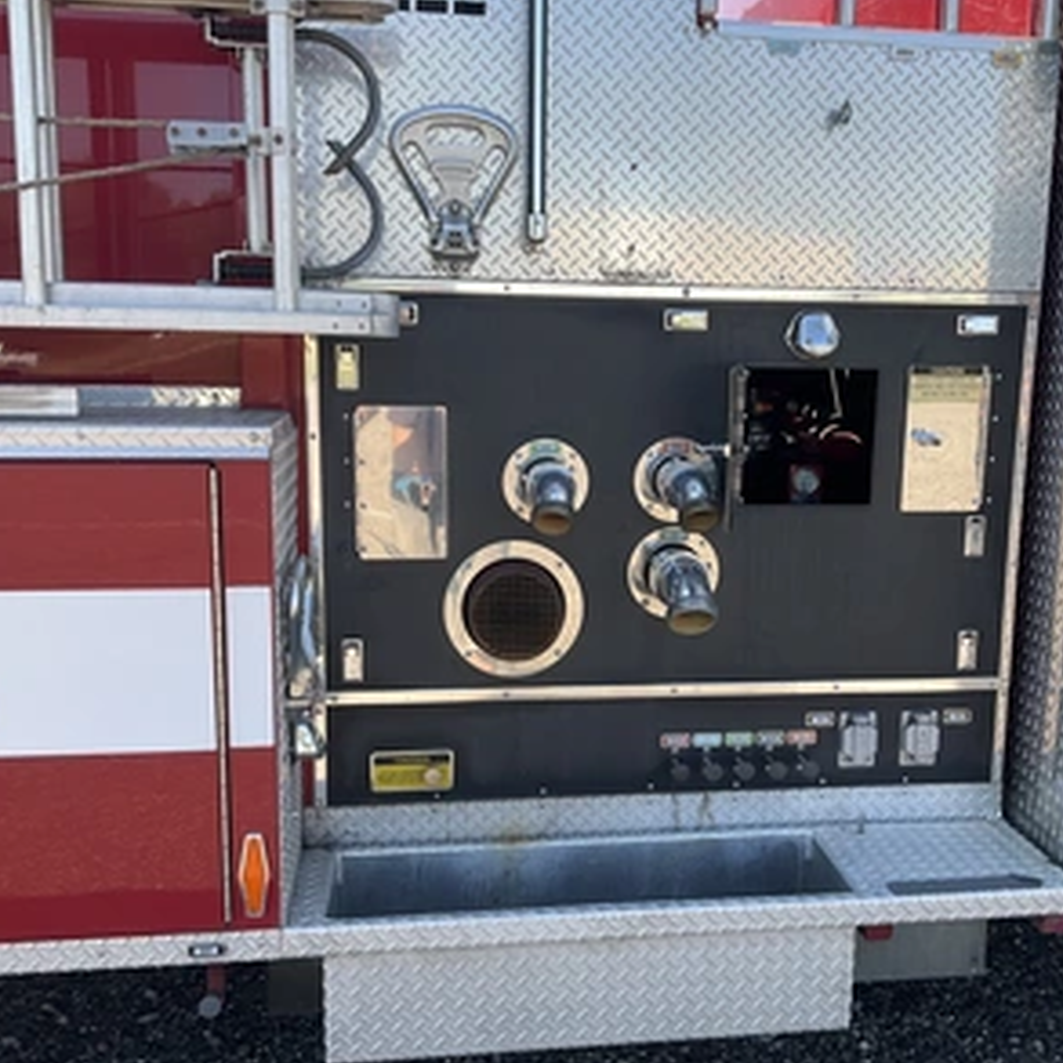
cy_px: 541
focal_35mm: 35
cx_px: 617
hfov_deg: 47.0
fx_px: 1216
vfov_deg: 47.2
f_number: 1.8
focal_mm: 3
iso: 25
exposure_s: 1/428
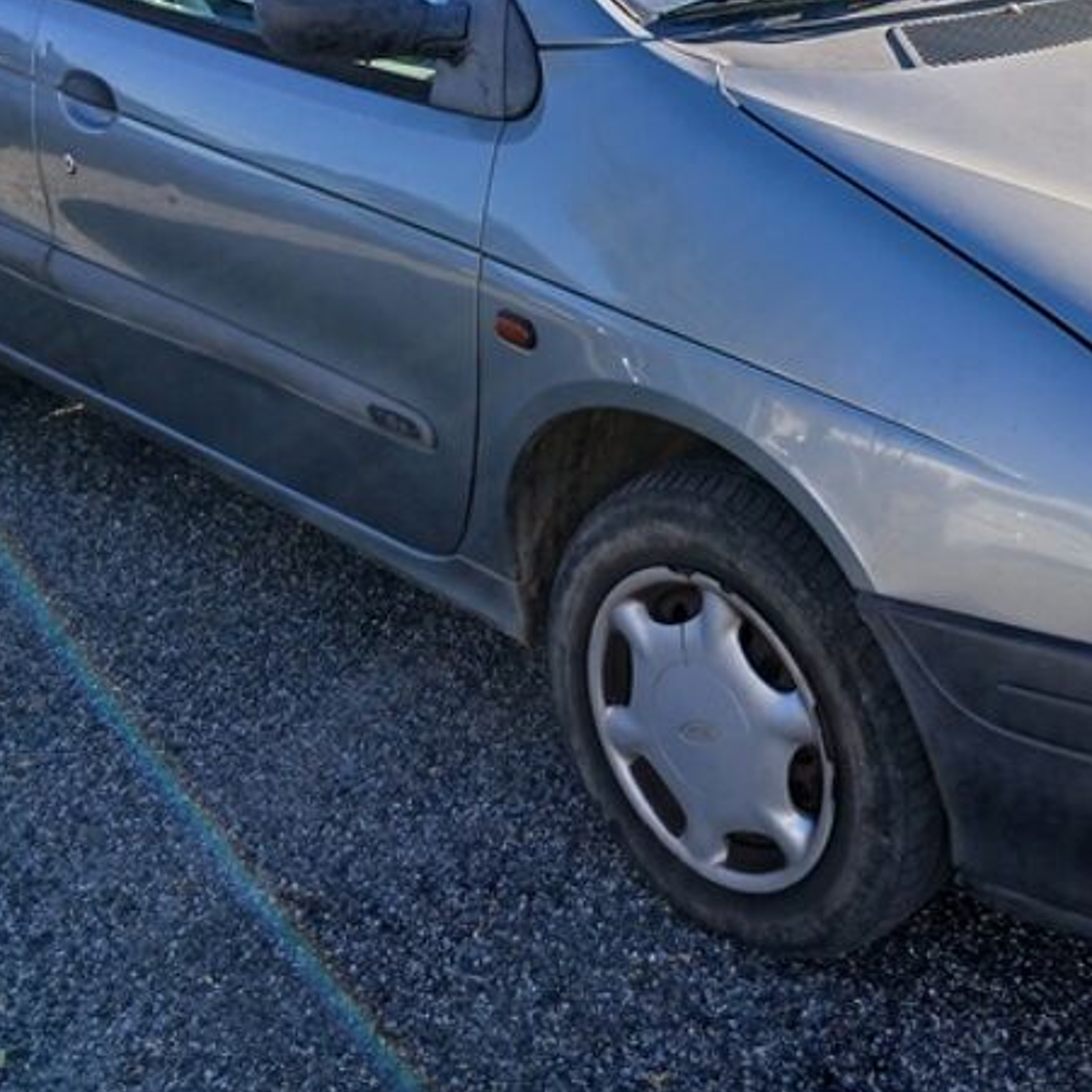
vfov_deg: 32.6
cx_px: 755
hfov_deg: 33.0
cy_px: 240
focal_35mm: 51
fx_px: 1820
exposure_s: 1/180
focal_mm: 3.98
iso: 20
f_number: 1.8
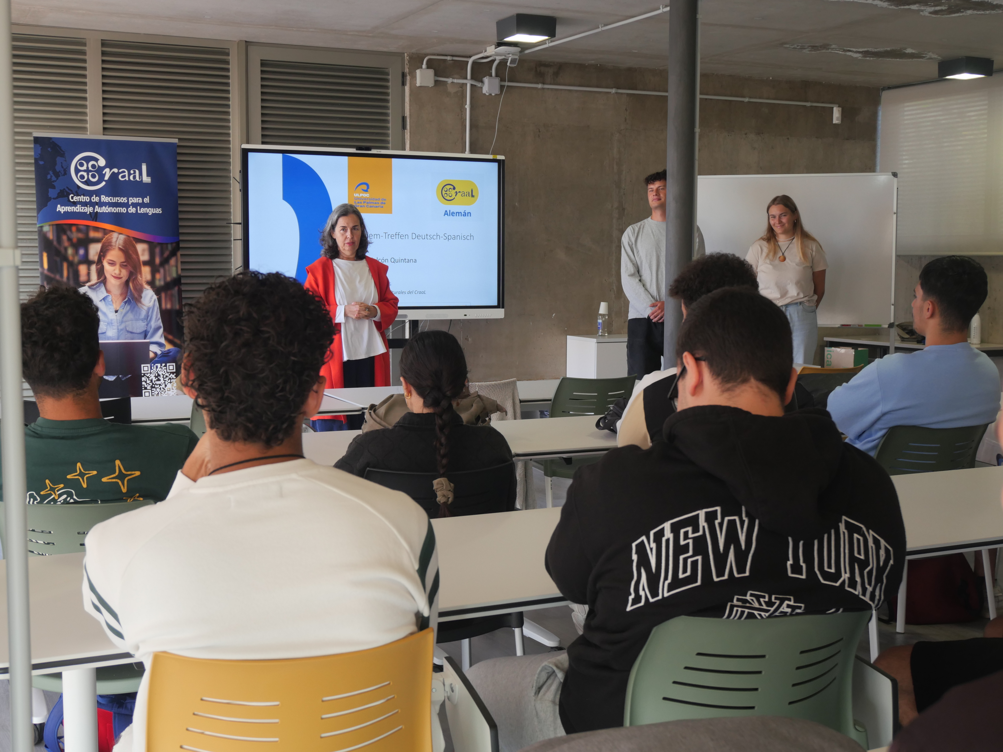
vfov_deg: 32.9
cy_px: 376
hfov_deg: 42.9
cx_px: 502
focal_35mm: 44
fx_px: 1275
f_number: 4.8
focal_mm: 22
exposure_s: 1/60
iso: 400
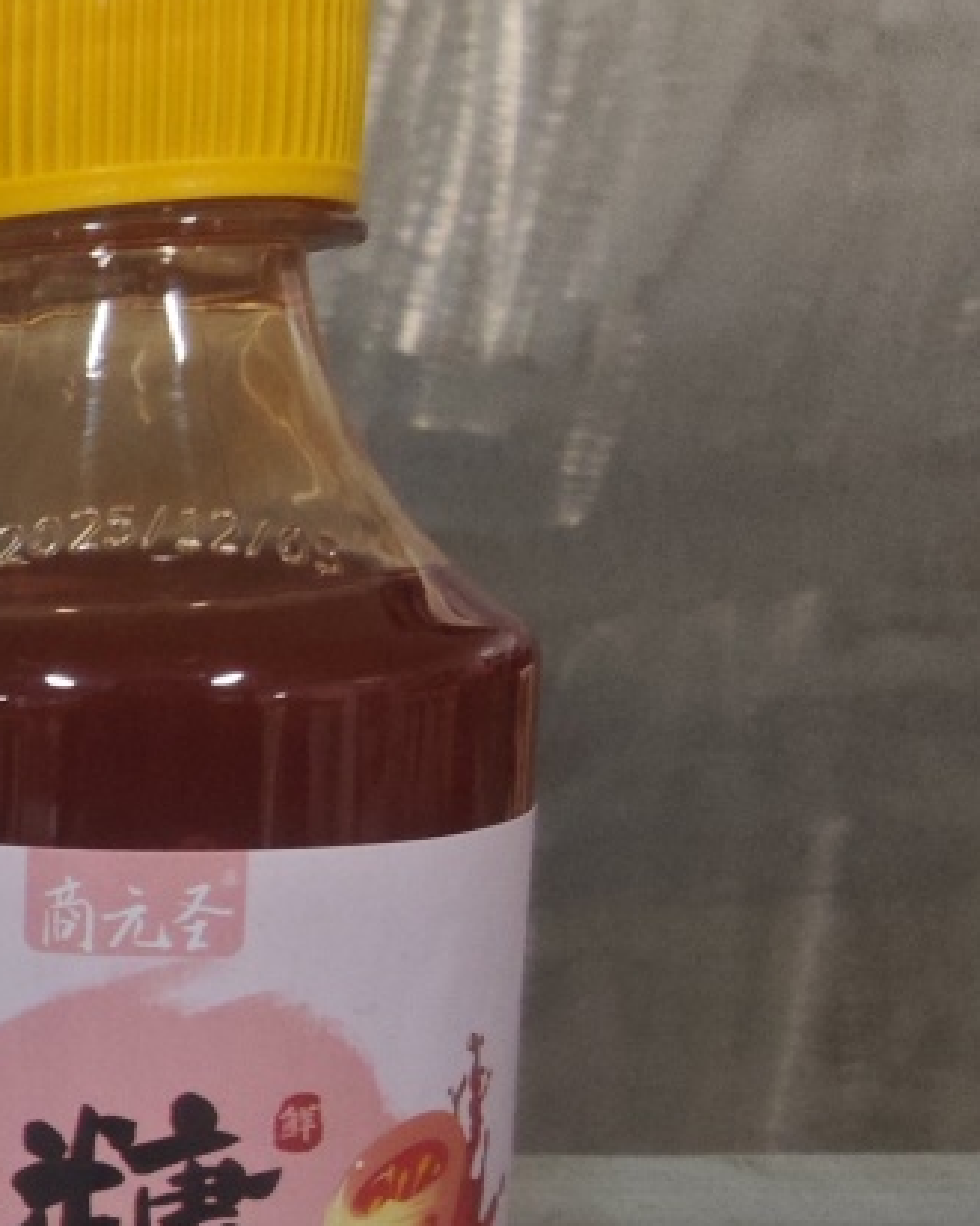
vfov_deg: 31.4
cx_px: 68
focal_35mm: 58
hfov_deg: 25.3
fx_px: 2104
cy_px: 1035
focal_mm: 2.03
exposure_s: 1/25
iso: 320
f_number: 1.8
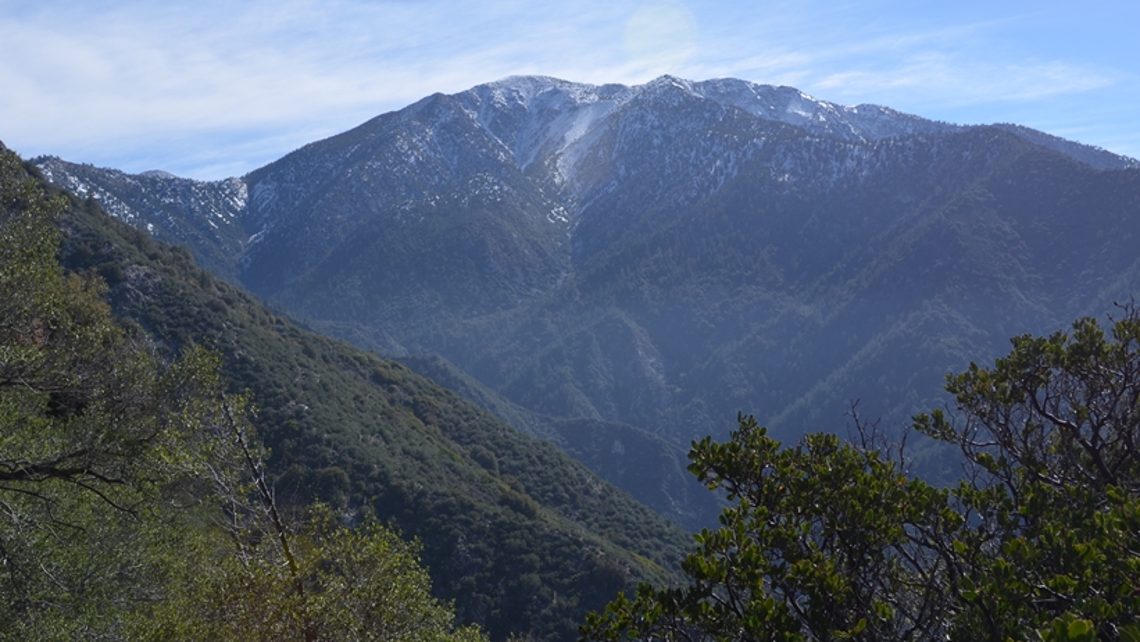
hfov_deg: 48.3
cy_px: 265
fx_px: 1270
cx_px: 512
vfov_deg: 28.3
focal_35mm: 42
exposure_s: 1/250
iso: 100
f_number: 8
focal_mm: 22
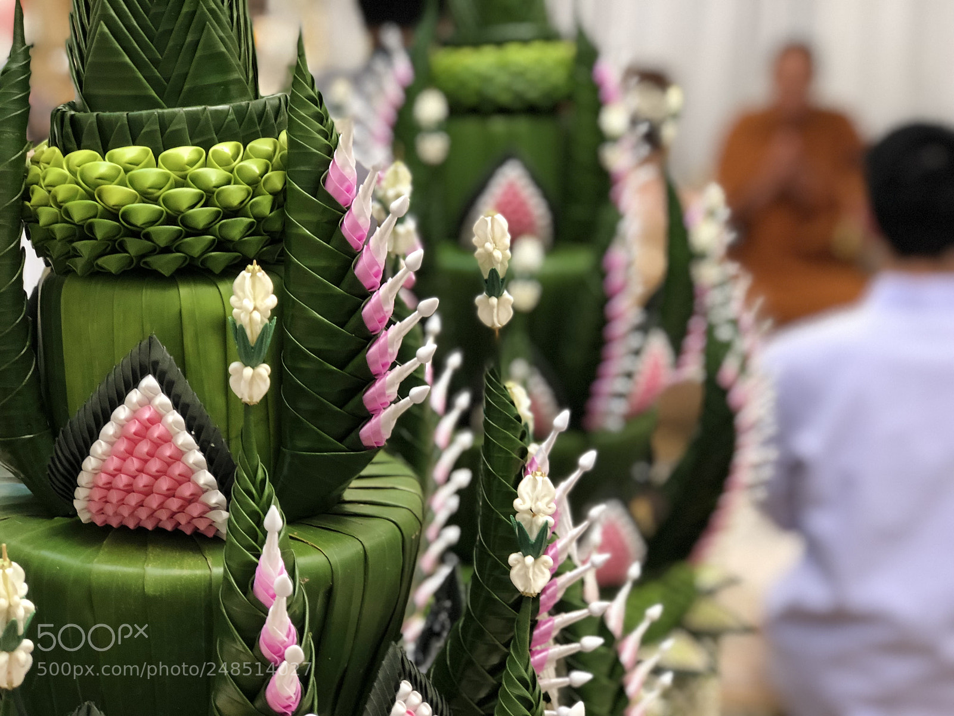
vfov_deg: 25.7
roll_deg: -1.1
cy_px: 358
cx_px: 477
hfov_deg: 33.8
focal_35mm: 57
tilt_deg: -15.6
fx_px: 1571
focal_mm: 6.6
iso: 250
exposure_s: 1/50
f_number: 2.8
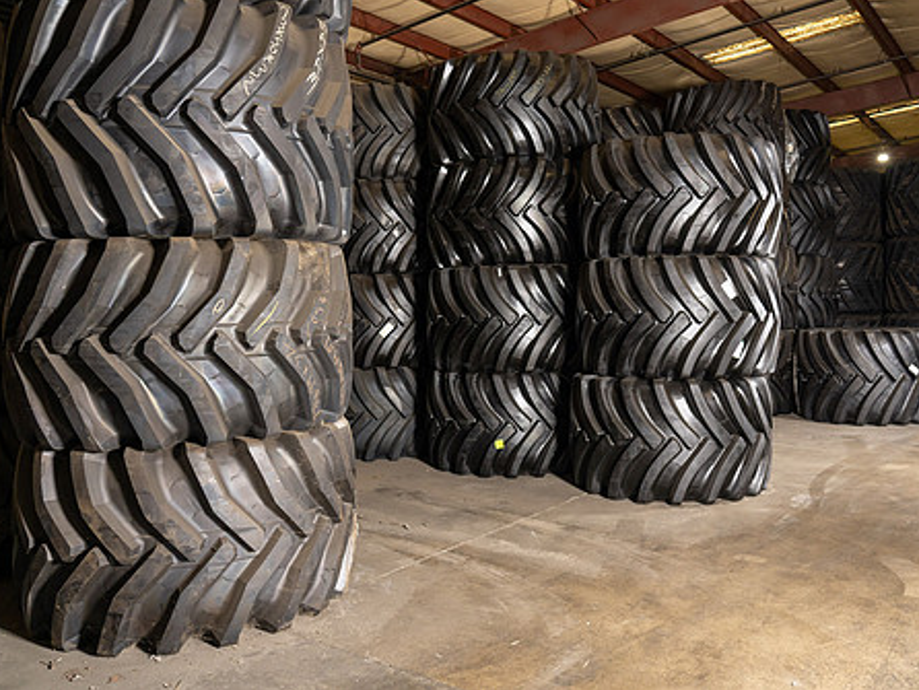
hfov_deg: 59.8
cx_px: 501
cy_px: 294
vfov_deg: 46.7
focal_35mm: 30
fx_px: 797
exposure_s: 1/60
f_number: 4
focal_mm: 24
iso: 1000
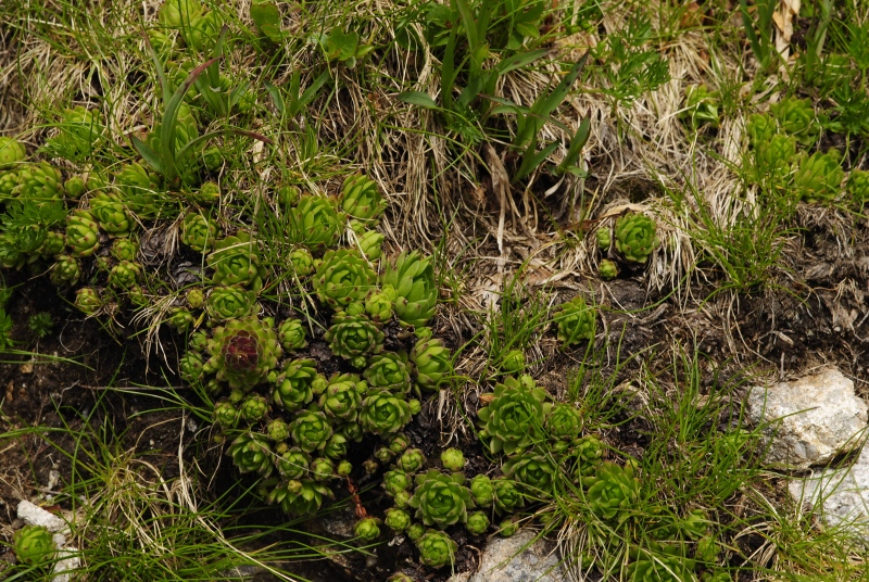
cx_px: 434
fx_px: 3082
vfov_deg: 10.8
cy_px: 291
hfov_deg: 16.0
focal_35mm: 128
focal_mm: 85
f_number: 9
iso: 100
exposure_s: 1/200
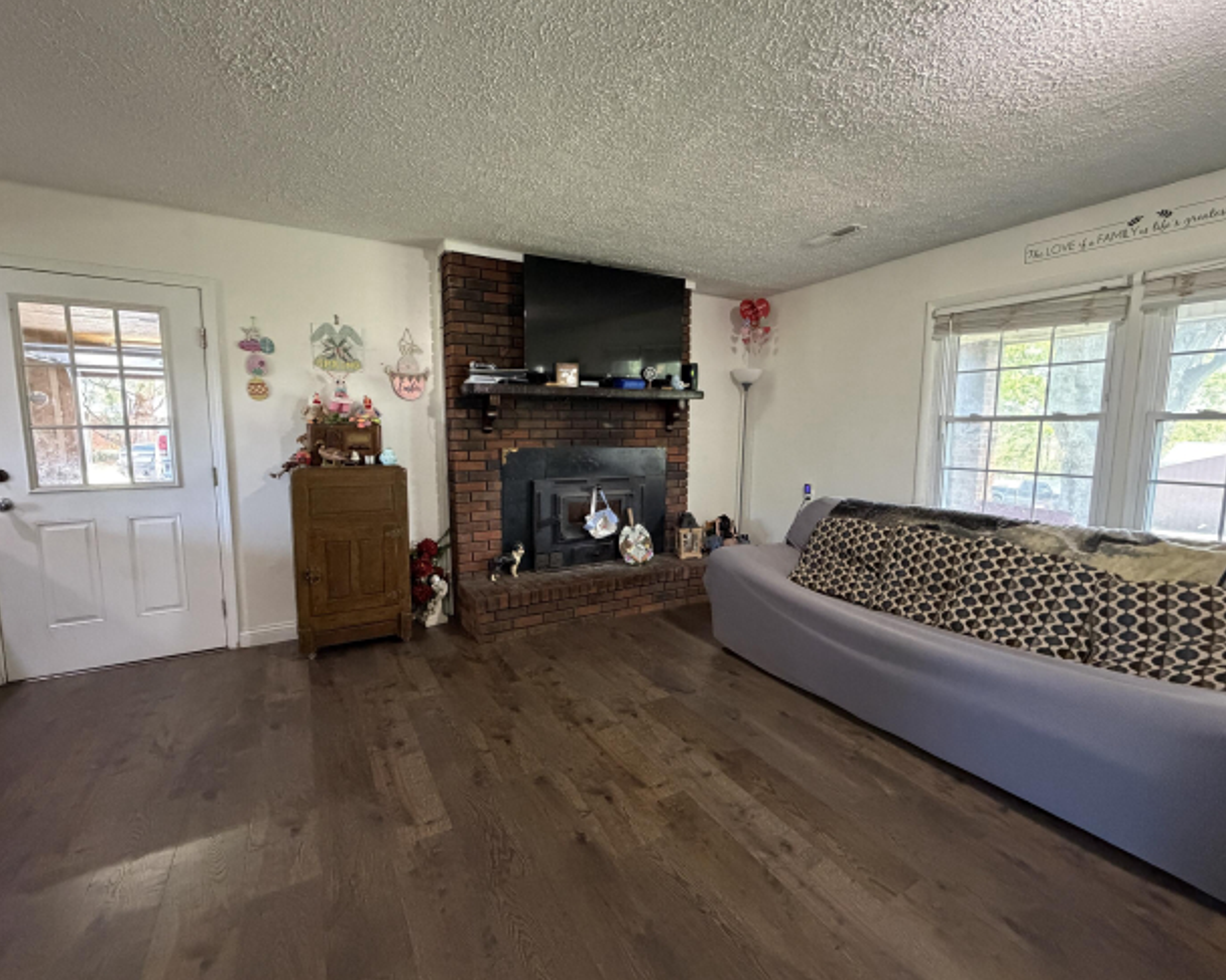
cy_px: 490
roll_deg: +0.2
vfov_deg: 84.0
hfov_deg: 96.8
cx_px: 600
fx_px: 544
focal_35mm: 15
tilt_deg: -6.7
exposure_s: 1/60
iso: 800
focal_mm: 2.22
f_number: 2.2
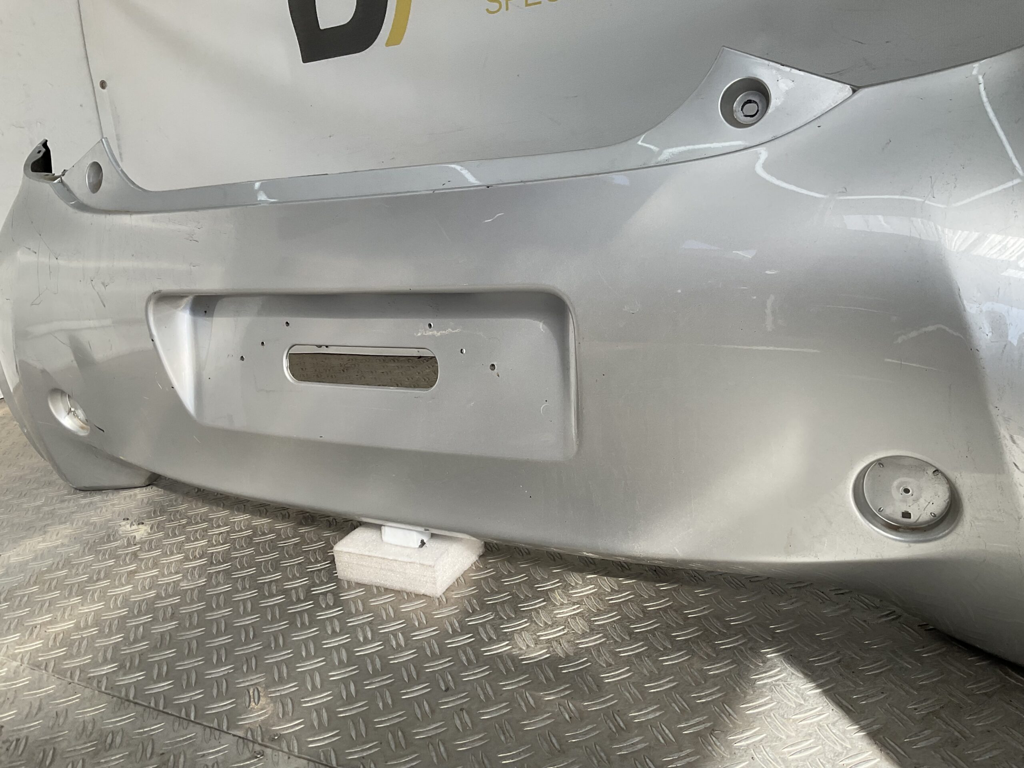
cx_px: 512
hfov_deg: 61.7
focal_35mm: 29
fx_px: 858
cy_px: 384
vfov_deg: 48.2
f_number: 1.8
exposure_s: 1/593
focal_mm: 3
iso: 16
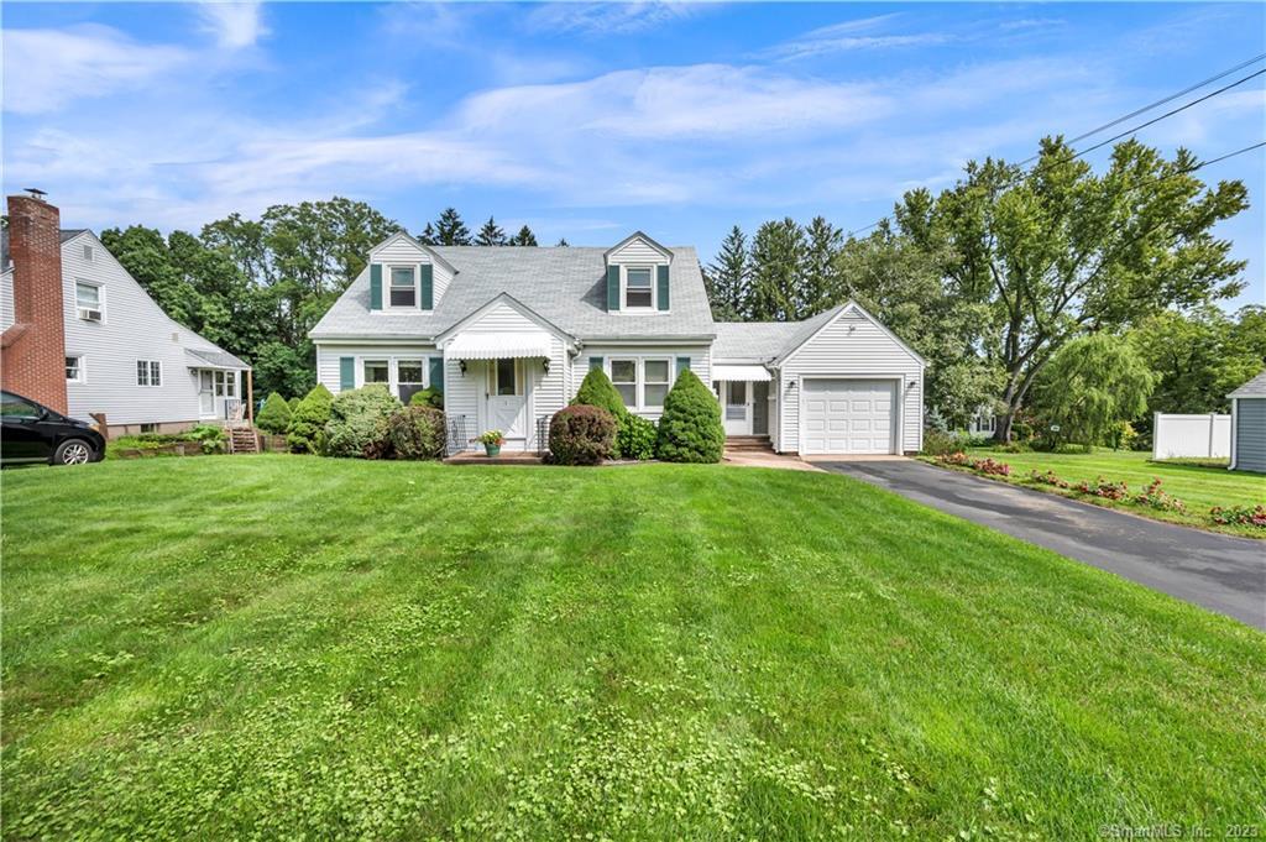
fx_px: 492
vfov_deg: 81.1
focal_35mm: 14
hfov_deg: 104.3
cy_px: 421
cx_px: 633
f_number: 7.1
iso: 320
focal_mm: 14
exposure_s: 1/2000
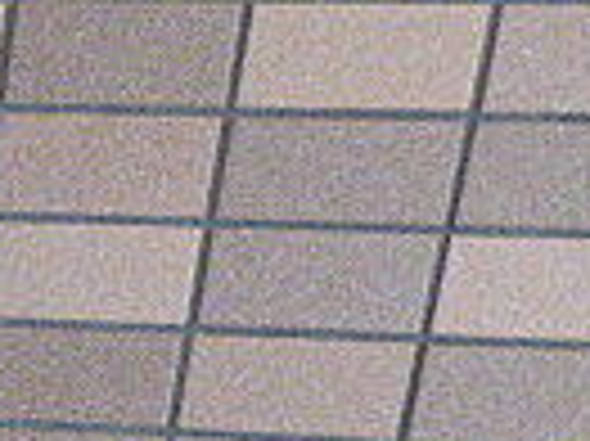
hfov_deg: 14.0
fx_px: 1669
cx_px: -829
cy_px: 648
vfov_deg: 14.2
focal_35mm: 98
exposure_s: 1/40
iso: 800
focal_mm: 3.58
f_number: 2.8
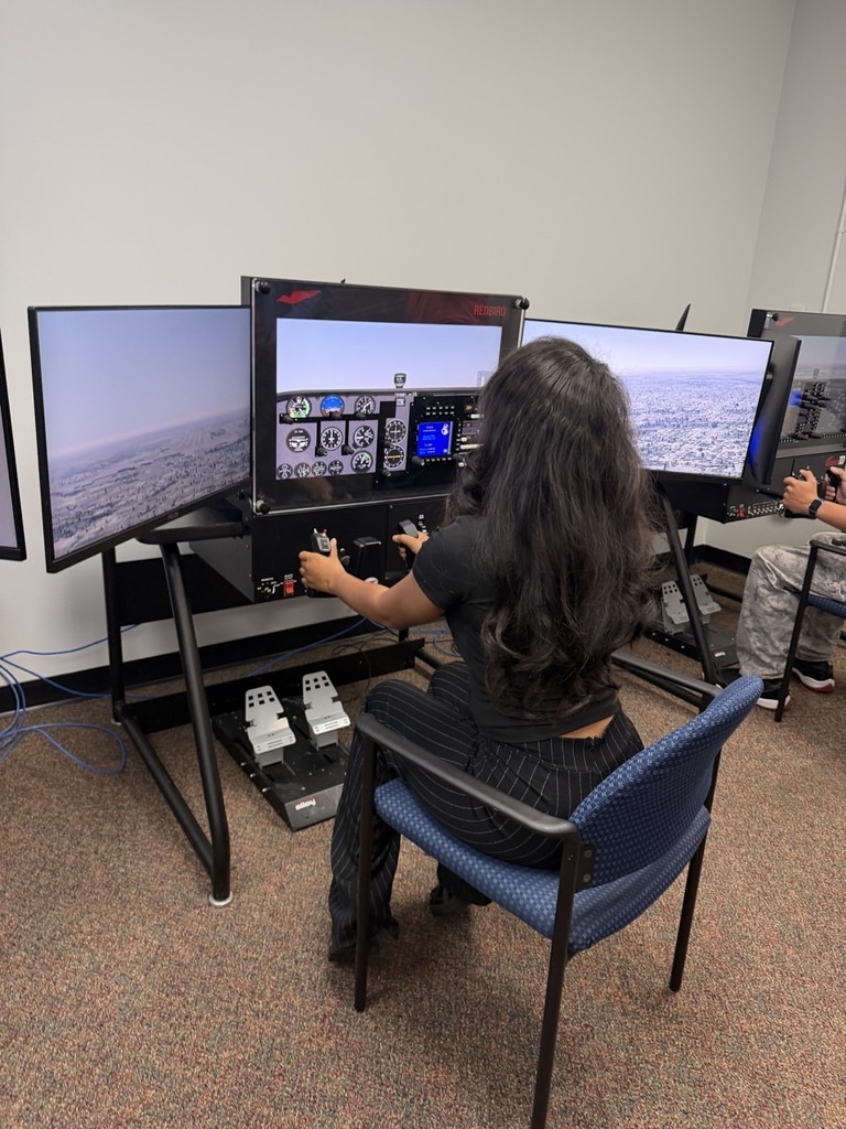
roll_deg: -1.4
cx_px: 423
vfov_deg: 71.6
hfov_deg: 56.8
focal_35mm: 24
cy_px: 564
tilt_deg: -18.7
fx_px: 782
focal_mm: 6.76
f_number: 1.78
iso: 250
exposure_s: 1/60
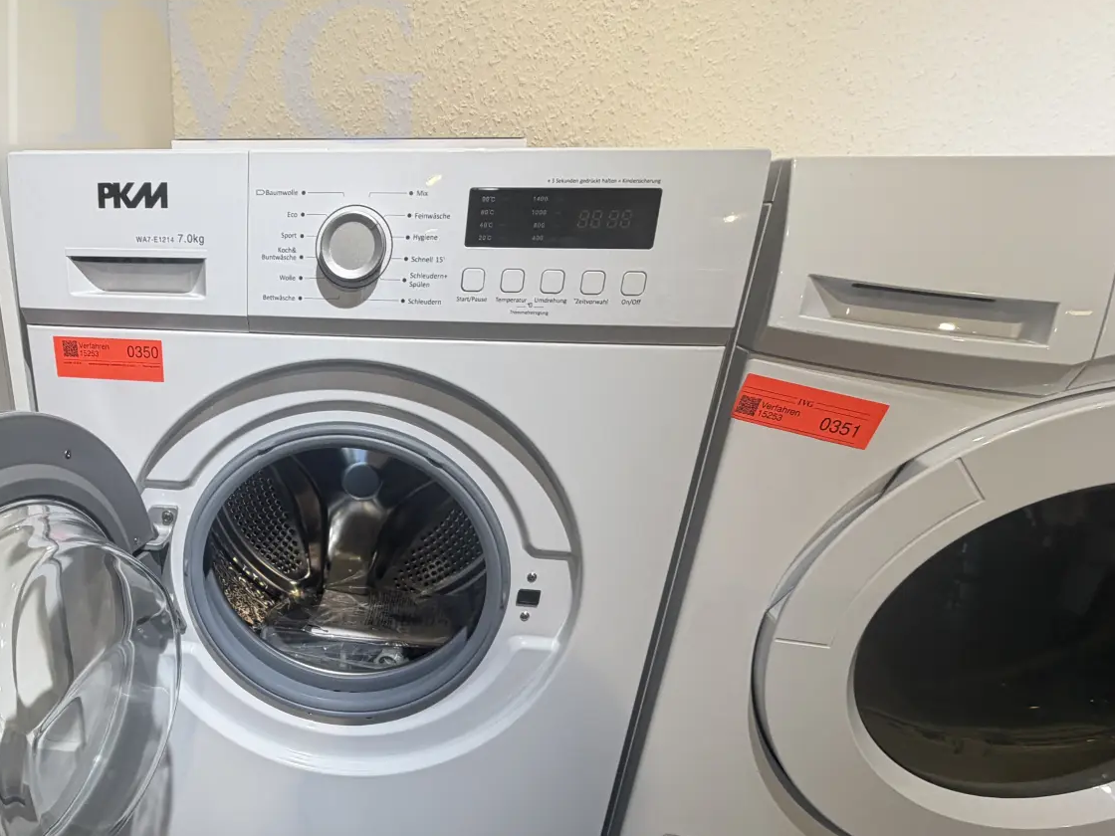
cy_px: 569
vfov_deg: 55.4
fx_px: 773
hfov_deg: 67.1
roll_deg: +0.7
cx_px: 281
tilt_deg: -26.1
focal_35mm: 24
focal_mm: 2.22
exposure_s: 1/100
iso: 40
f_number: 2.2
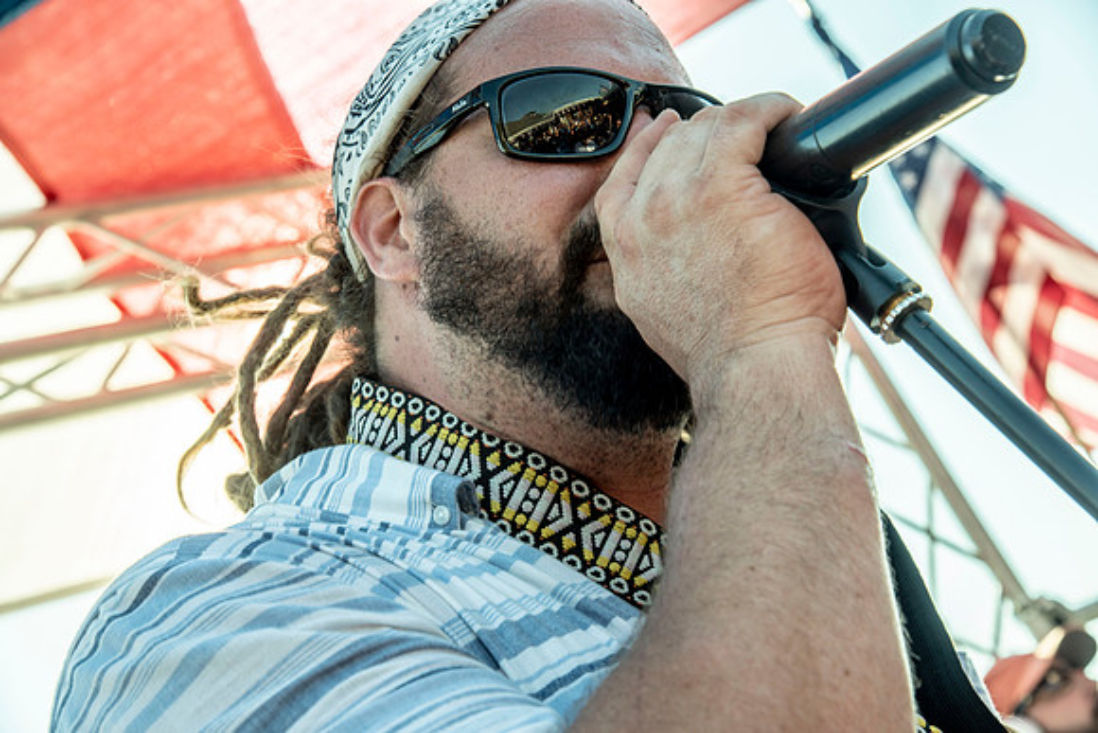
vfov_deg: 19.5
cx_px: 549
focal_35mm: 70
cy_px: 366
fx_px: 2135
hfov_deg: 28.8
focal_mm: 70
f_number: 8
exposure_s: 1/200
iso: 100
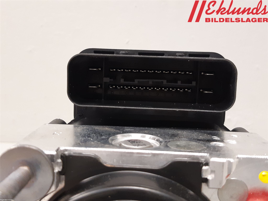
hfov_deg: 67.3
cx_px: 134
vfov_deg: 53.1
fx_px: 201
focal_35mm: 26
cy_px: 100
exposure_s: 1/33
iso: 200
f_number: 1.7
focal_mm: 3.93
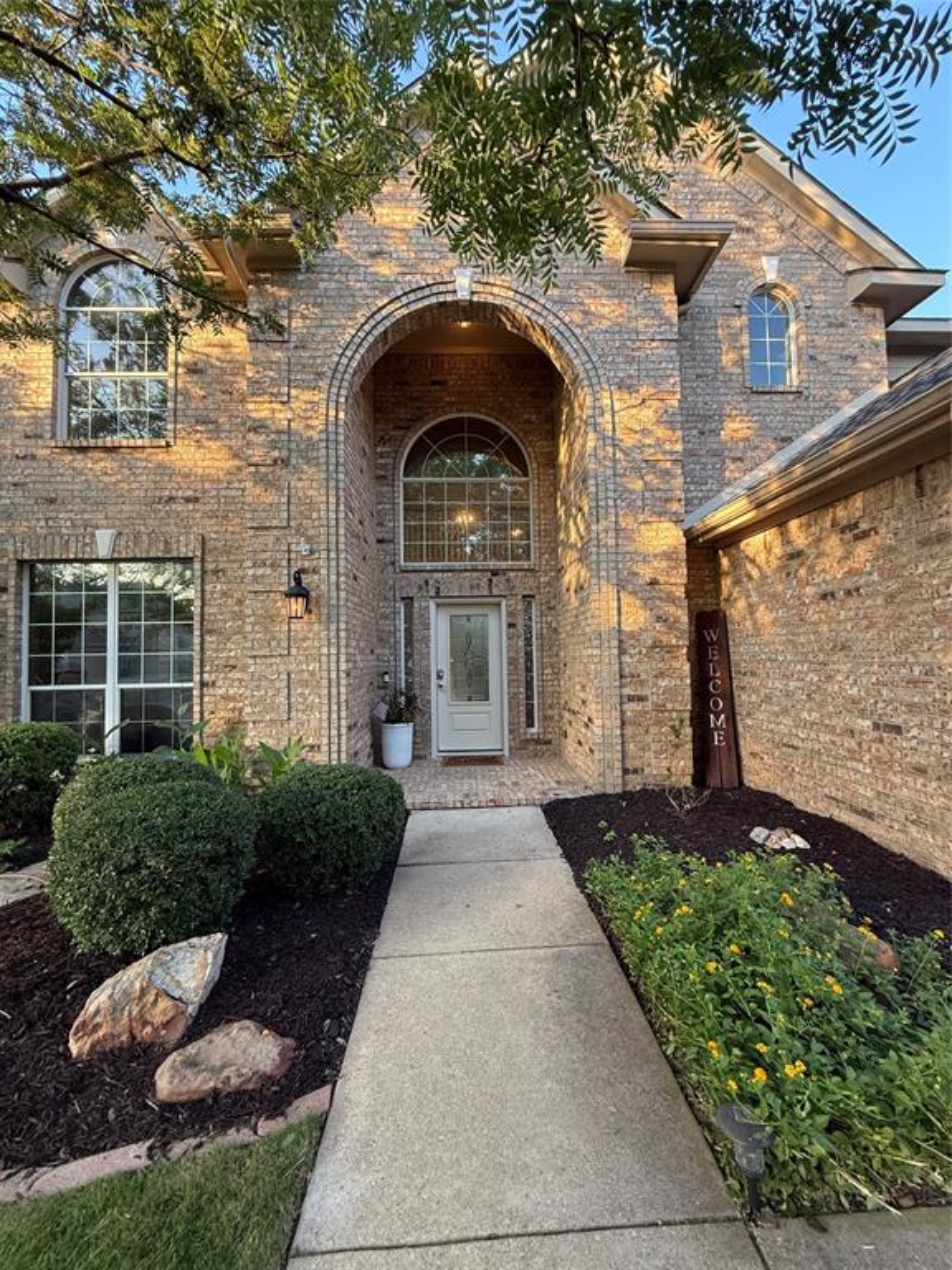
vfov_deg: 102.1
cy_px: 635
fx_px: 513
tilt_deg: +4.3
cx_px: 476
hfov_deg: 85.7
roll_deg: +0.8
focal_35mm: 14
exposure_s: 1/99
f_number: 2.2
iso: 100
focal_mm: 2.22
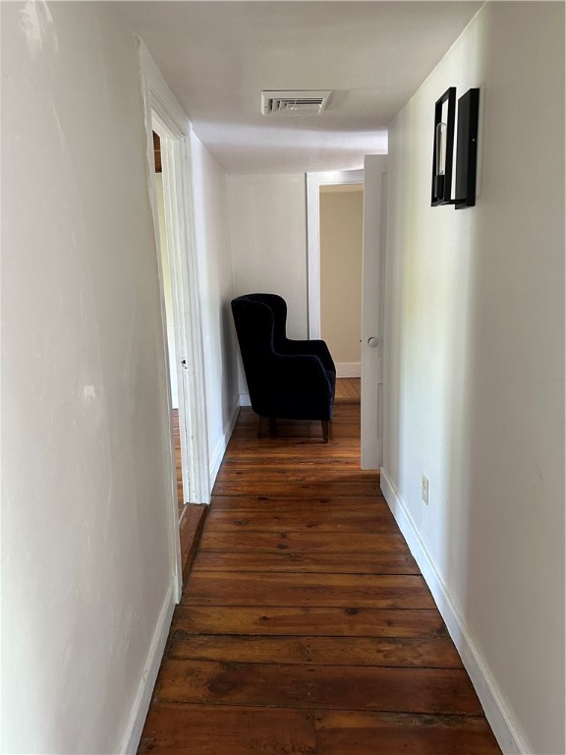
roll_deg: +0.1
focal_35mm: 24
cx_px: 283
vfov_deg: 71.6
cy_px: 378
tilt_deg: -11.3
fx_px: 523
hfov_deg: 56.8
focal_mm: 6.86
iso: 400
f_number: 1.78
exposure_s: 1/60
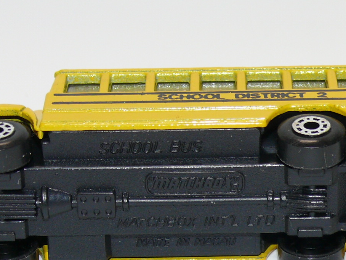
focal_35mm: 171
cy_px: 142
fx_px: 1709
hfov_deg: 11.6
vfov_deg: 8.7
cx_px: 220
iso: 100
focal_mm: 13.1
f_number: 4
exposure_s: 1/30
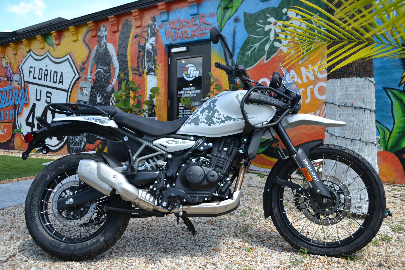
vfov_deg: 43.6
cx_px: 202
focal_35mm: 30
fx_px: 337
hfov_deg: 61.9
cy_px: 135
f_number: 3.8
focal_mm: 20
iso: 100
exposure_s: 1/250
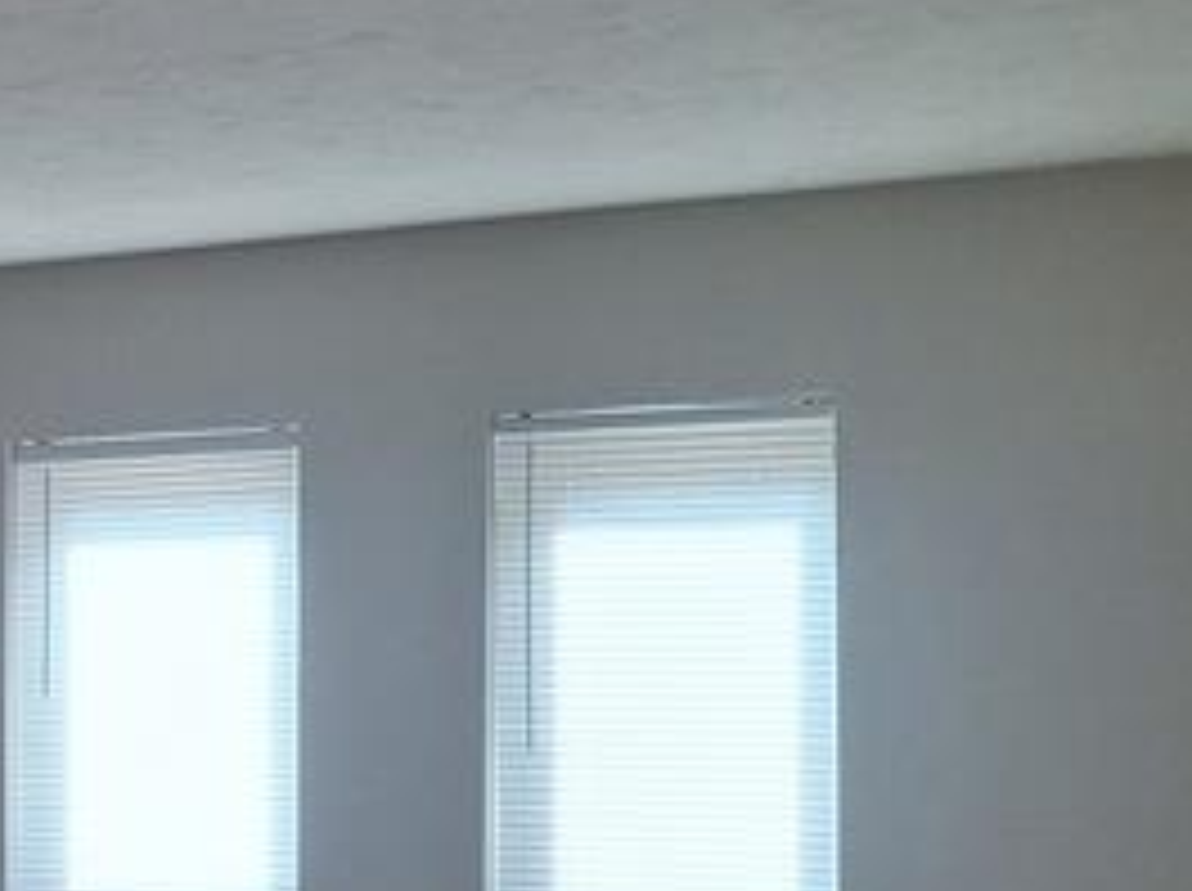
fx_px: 3061
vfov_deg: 16.5
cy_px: 662
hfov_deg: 17.8
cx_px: -945
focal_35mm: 89
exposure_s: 1/60
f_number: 1.8
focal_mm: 5.54
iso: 50
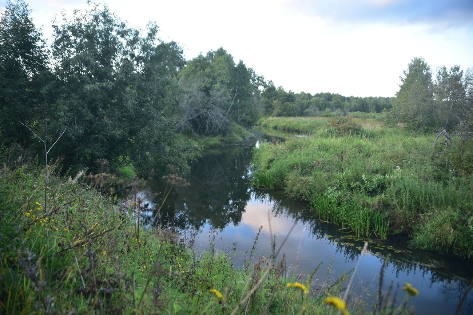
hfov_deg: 39.6
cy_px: 158
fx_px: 657
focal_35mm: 50
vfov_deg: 27.0
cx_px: 236
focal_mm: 50
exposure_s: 1/125
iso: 200
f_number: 2.8
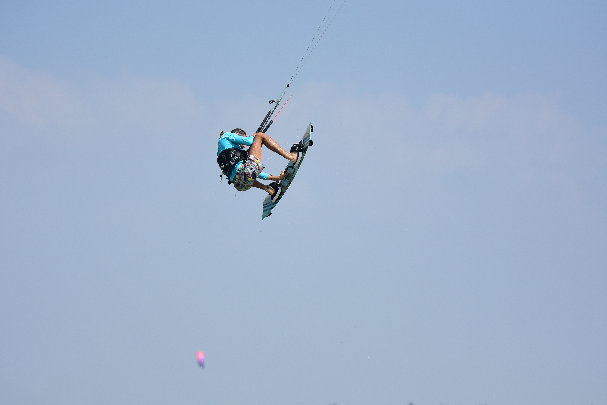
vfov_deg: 7.3
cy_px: 202
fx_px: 3161
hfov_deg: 11.0
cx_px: 304
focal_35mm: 188
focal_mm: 125
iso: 200
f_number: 2.8
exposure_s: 1/5000
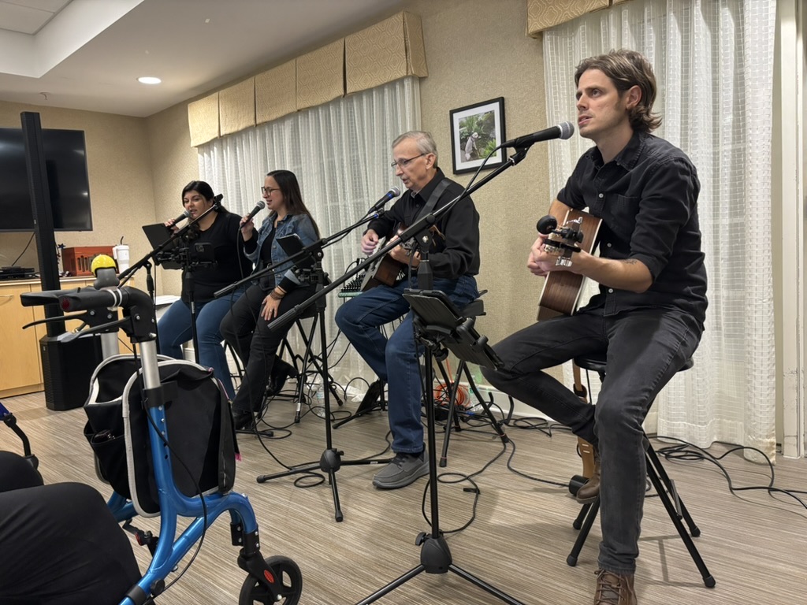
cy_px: 302
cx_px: 404
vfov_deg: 53.1
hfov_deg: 67.3
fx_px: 606
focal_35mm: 26
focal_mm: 5.96
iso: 320
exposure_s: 1/60
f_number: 1.6
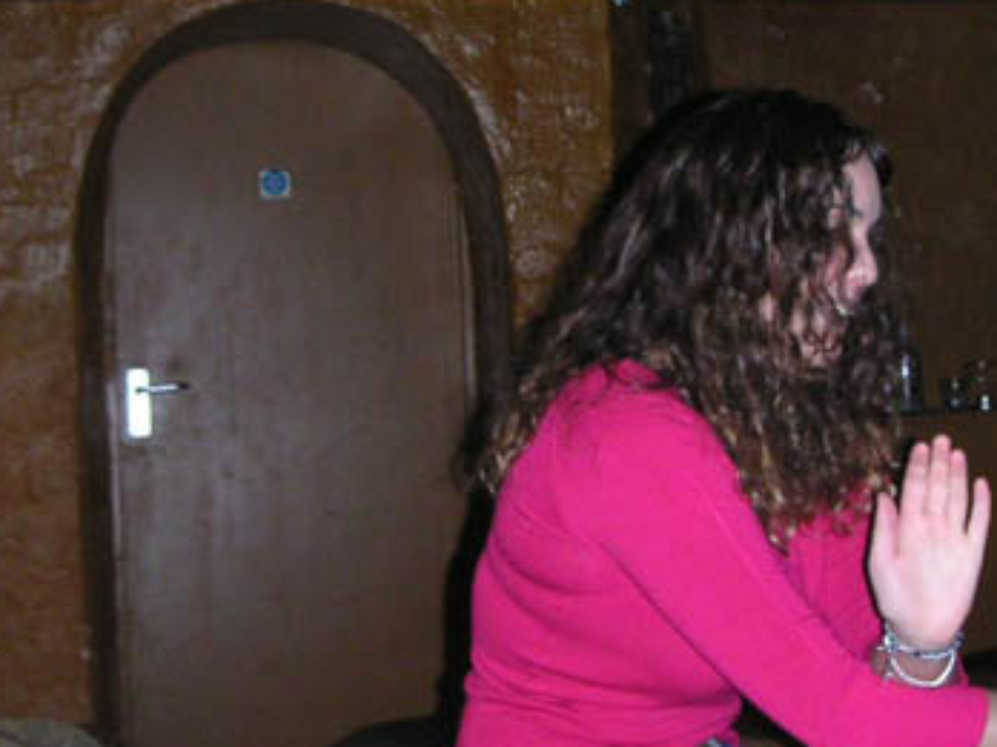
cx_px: 639
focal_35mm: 71
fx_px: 2045
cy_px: 252
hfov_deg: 27.3
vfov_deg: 20.7
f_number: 2.8
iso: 160
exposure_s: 1/45
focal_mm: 6
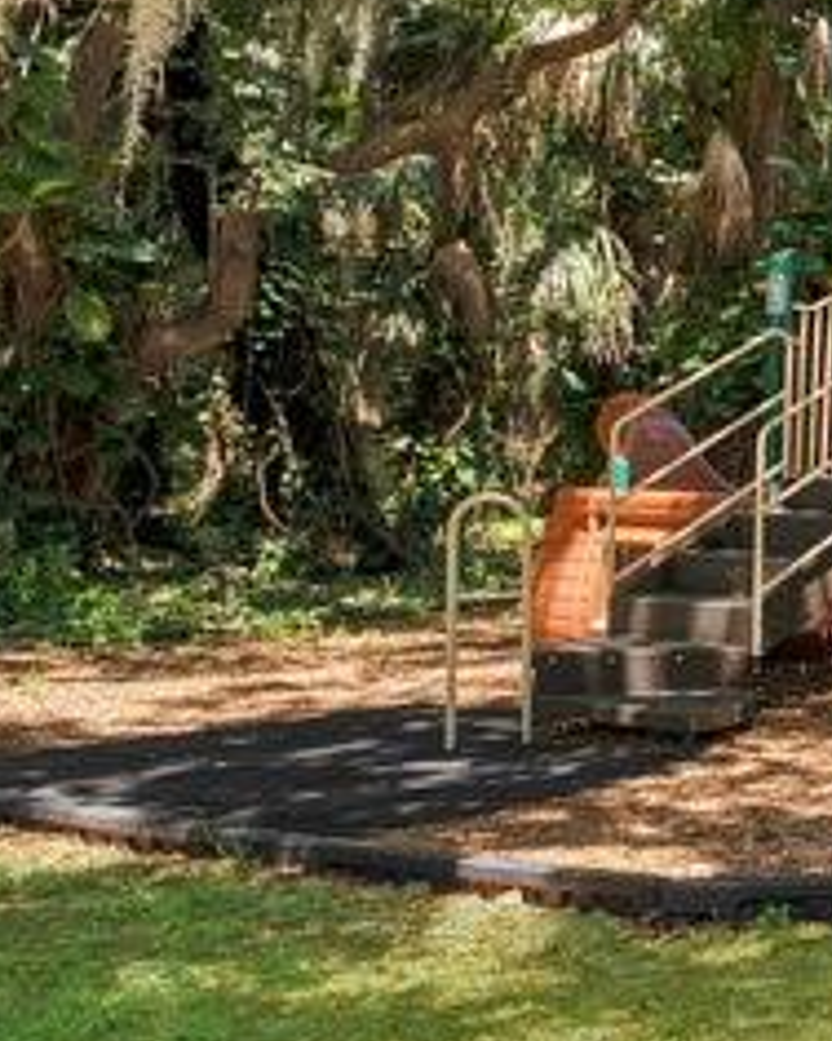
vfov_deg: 29.6
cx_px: 1837
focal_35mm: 64
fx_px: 1970
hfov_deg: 16.0
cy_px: 485
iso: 100
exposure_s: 1/200
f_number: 4.5
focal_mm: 16
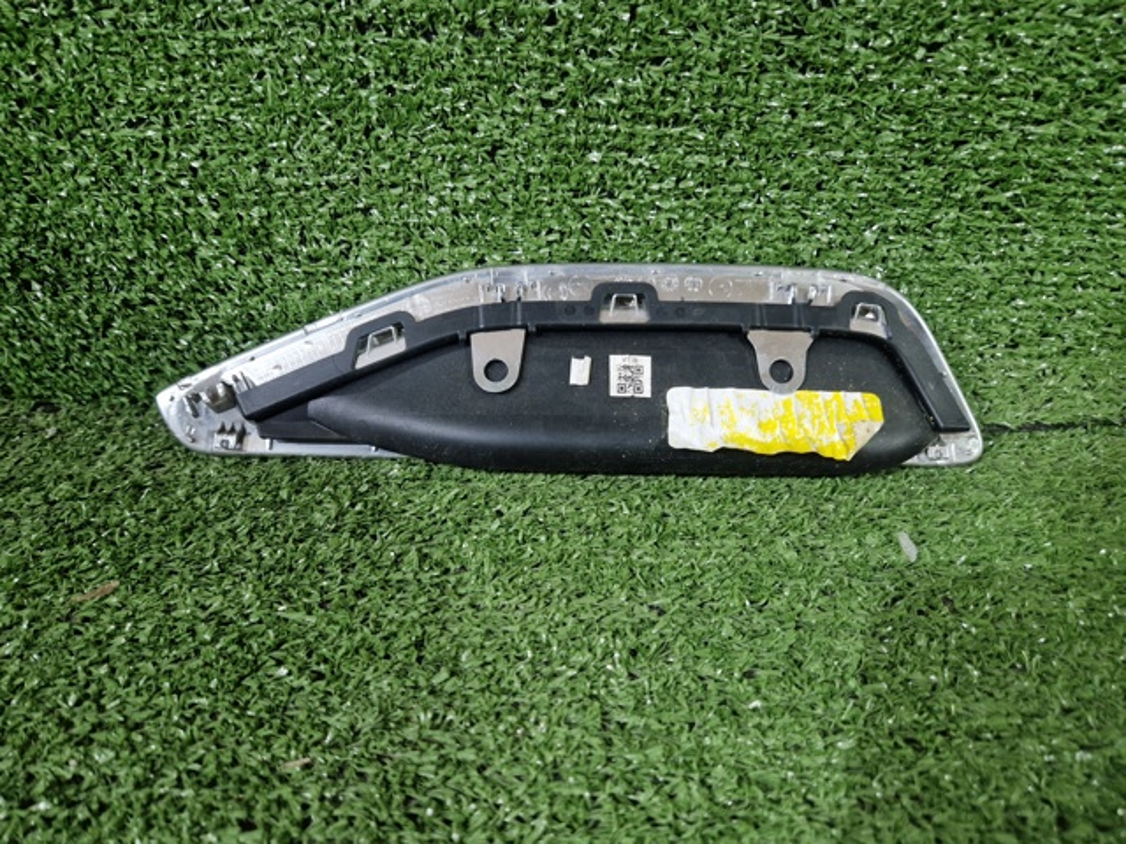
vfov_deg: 58.9
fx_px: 748
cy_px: 422
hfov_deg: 73.9
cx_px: 563
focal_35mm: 23
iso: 64
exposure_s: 1/100
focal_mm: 5.4
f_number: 1.8
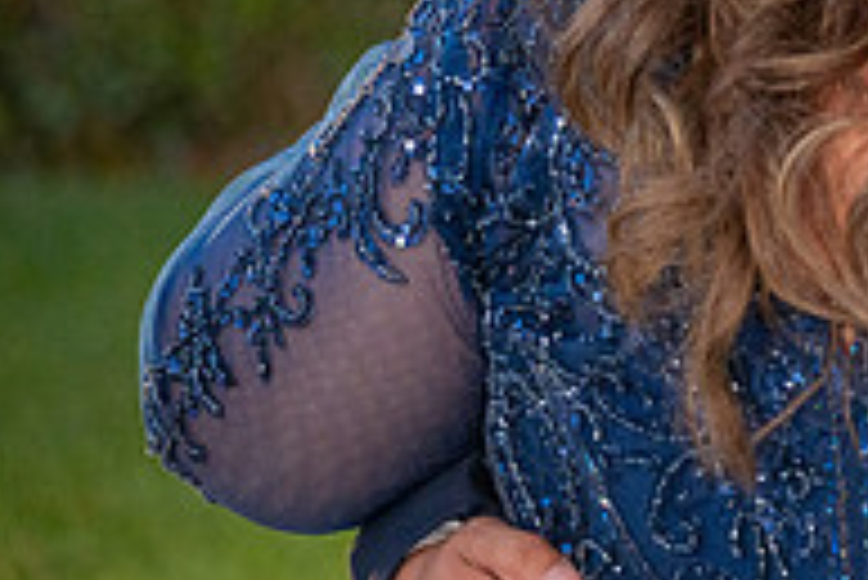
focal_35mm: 361
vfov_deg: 3.8
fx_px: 8710
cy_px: -268
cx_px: 1228
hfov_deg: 5.7
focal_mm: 120
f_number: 4
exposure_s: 1/200
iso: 1600
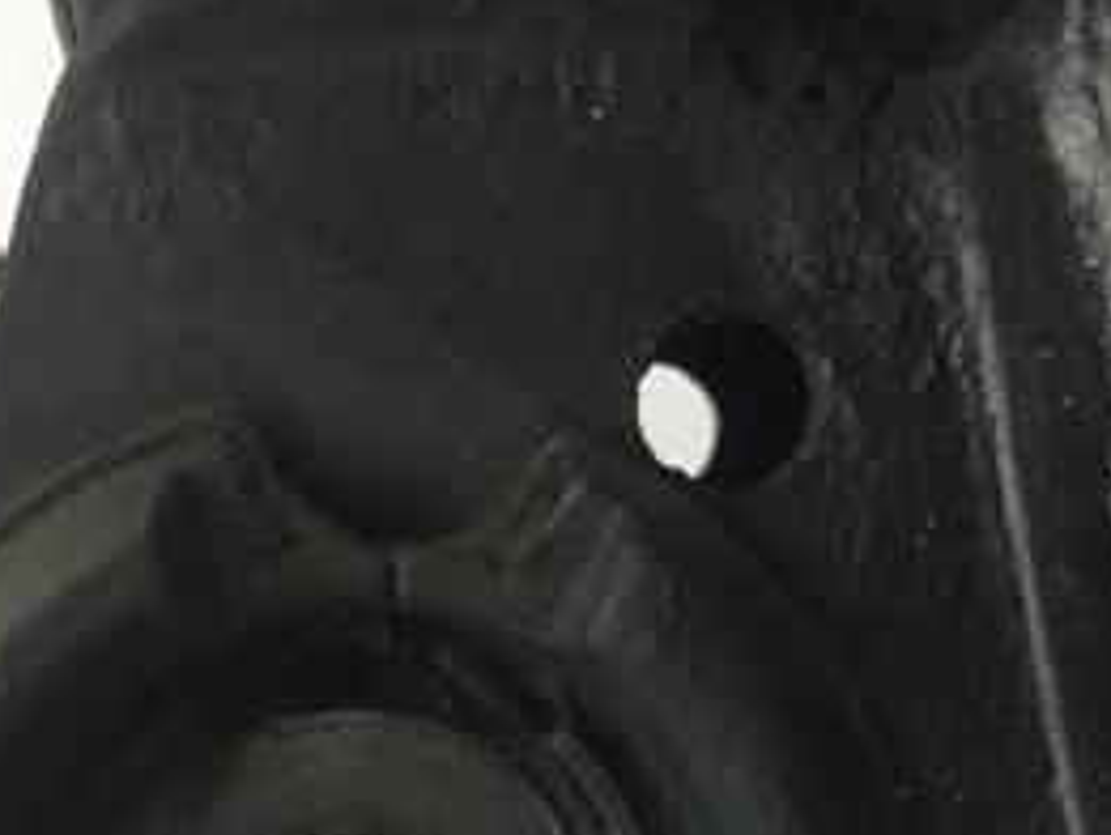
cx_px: 417
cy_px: 937
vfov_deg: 19.8
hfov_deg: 27.3
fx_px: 2280
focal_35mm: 71
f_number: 2.2
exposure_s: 1/33
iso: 40
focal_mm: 4.15
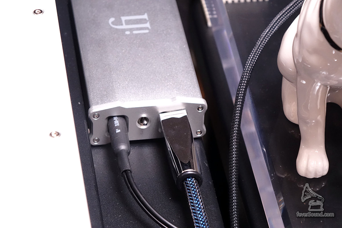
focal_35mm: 161
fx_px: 1529
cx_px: 171
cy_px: 114
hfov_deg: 12.8
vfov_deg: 8.5
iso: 1600
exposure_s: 1/60
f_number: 5.6
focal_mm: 59.09
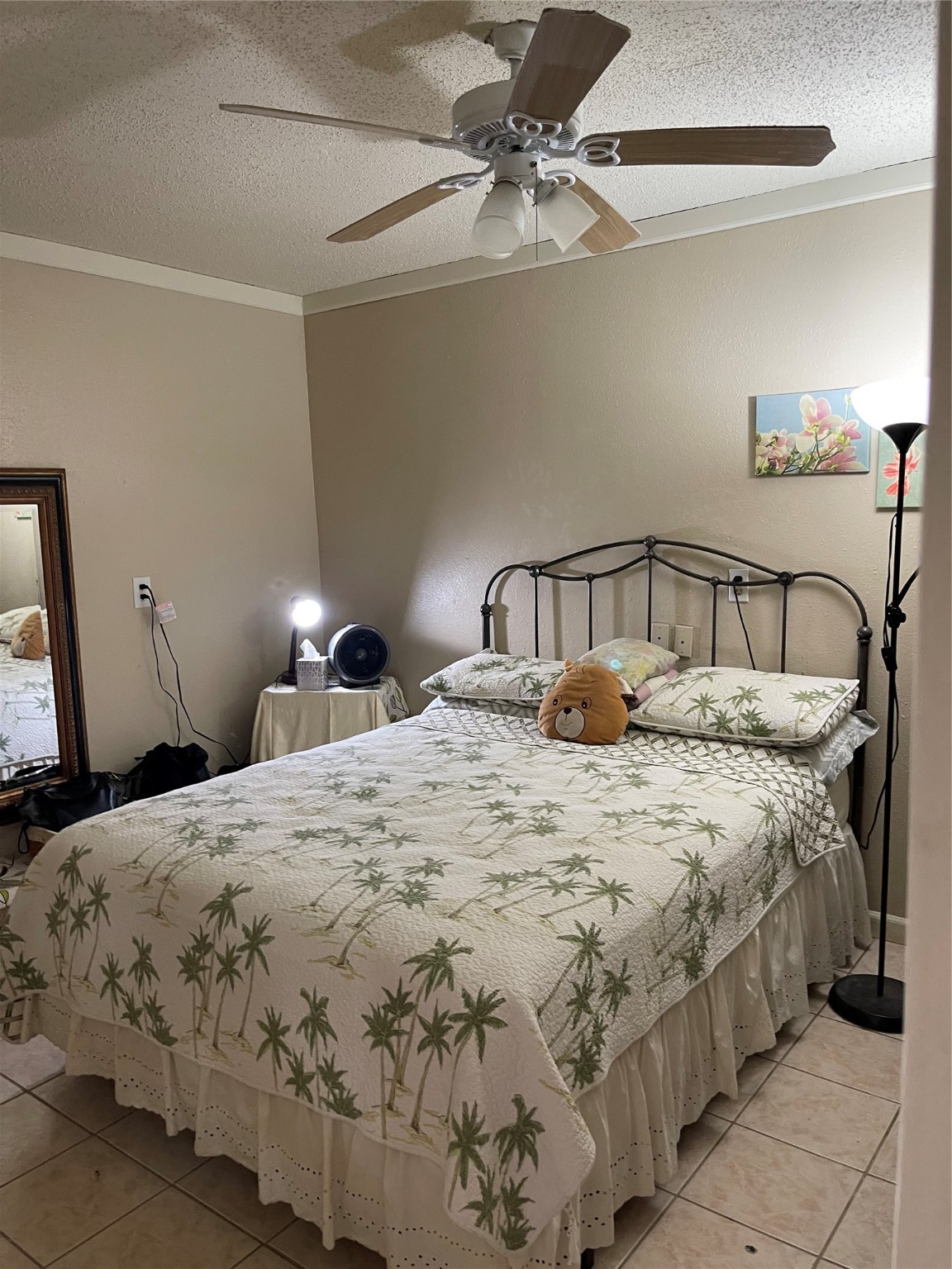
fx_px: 953
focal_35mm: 26
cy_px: 634
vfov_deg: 67.3
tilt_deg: -7.8
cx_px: 476
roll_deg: +2.1
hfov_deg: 53.1
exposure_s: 1/60
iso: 200
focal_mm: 5.1
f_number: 1.6
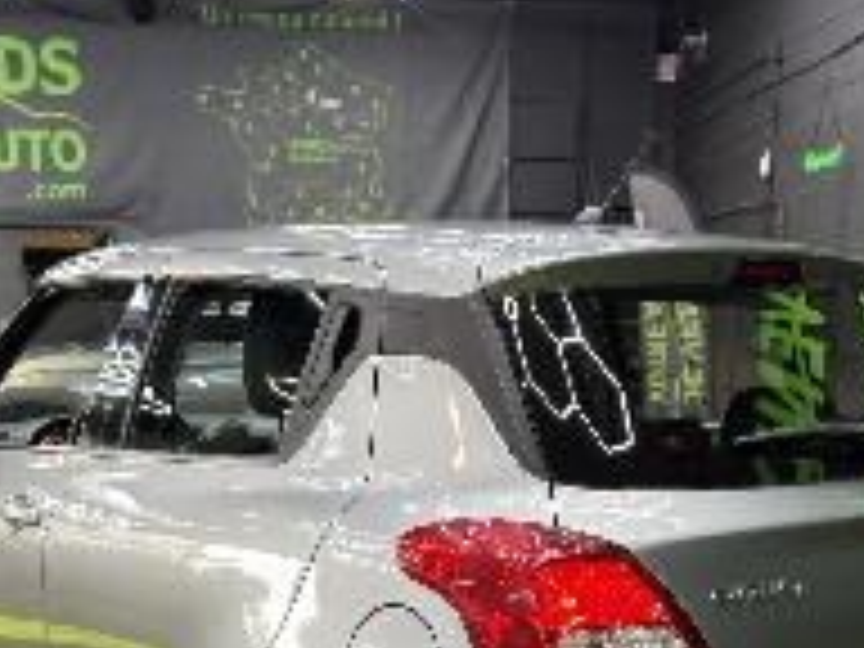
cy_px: 680
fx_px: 1298
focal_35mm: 52
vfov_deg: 26.2
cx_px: 495
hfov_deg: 36.7
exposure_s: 1/50
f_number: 1.78
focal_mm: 6.76
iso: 125
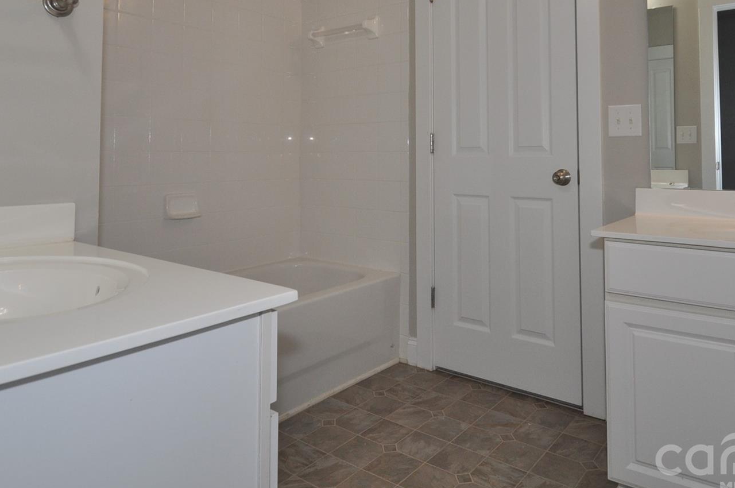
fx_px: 489
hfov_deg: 73.5
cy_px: 113
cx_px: 413
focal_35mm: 24
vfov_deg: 50.5
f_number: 5.6
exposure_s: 1/125
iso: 400
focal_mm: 10
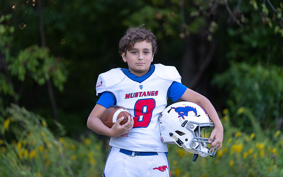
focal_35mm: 163
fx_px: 1255
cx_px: 142
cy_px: 82
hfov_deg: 12.9
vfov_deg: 8.0
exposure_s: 1/320
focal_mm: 159
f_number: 2.8
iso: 320
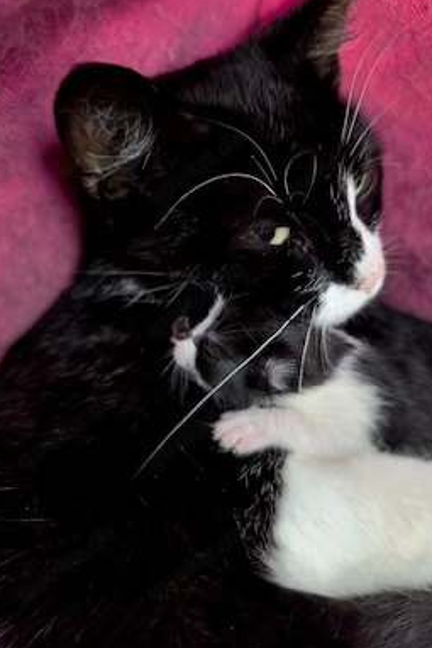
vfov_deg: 71.5
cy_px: 318
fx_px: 450
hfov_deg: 51.2
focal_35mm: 25
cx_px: 232
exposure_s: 1/20
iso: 3200
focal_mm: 6.57
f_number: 1.6
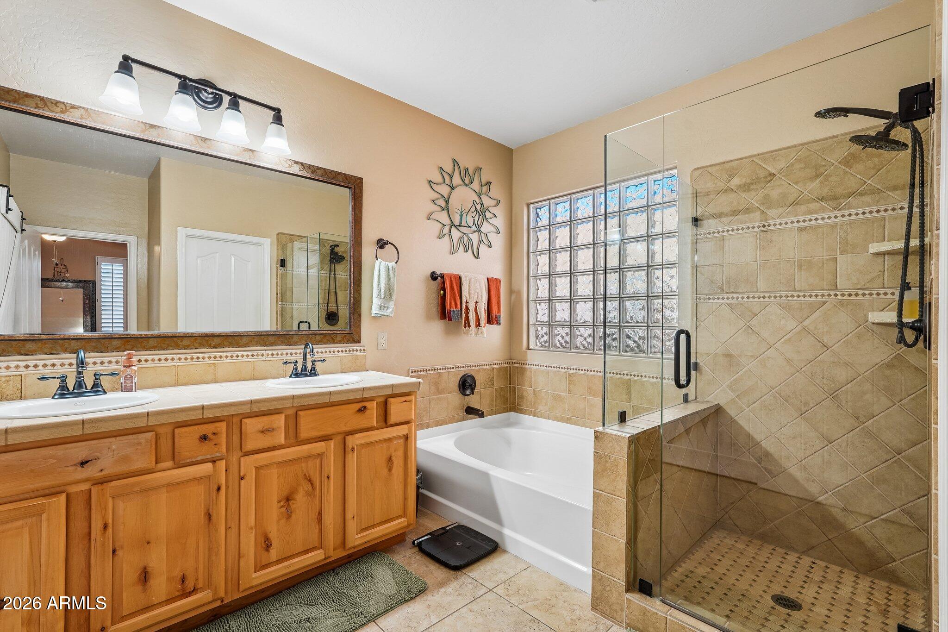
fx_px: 434
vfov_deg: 72.0
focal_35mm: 16
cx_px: 474
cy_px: 316
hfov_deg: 95.0
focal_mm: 16.5
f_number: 8
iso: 400
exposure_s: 1/13
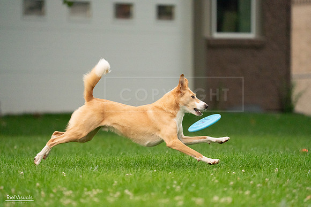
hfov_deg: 4.8
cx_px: 156
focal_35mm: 433
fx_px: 3741
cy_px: 104
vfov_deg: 3.2
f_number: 6.3
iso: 6400
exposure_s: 1/2000
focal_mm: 433
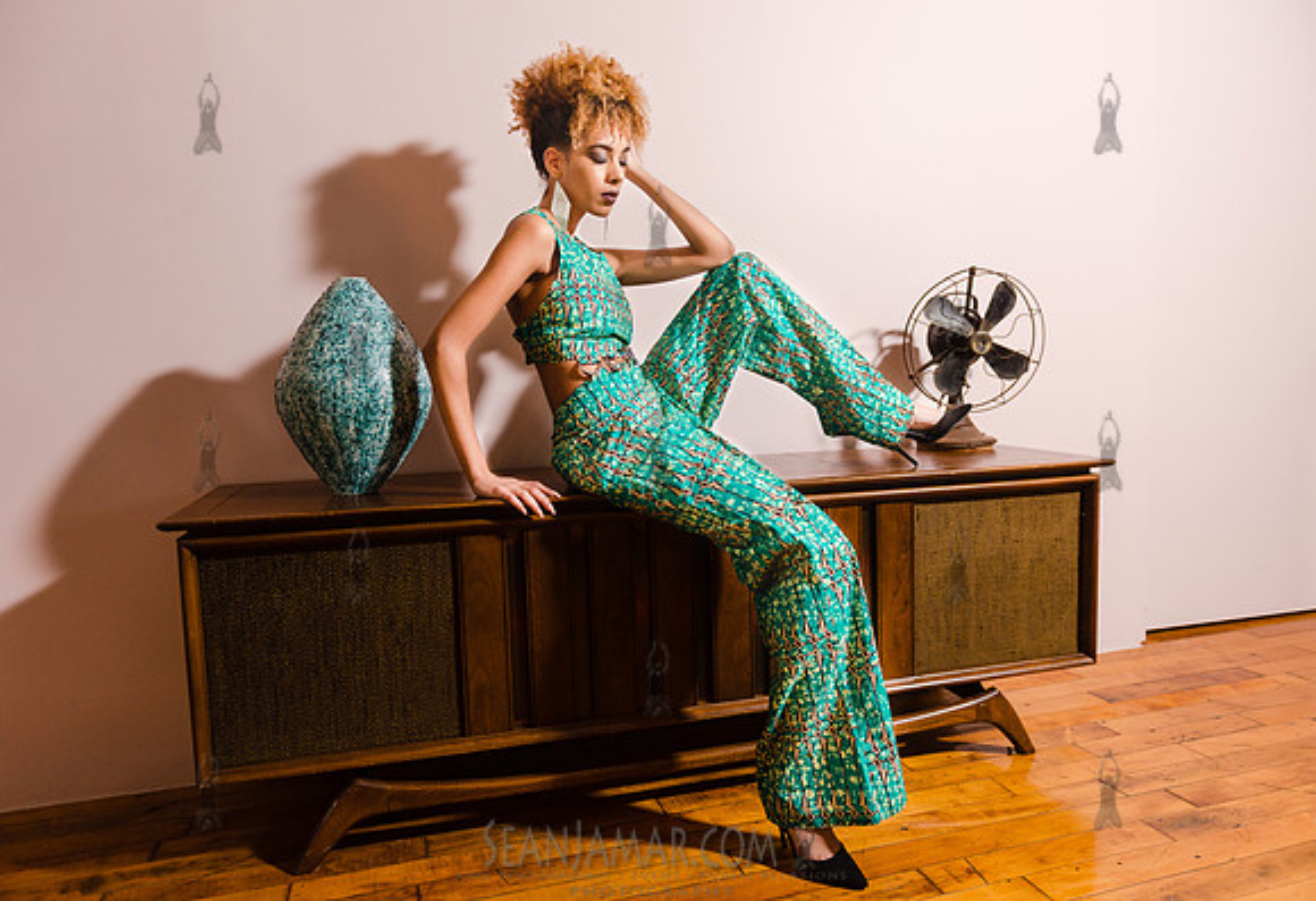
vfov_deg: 53.2
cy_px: 450
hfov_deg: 72.3
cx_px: 675
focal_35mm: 24
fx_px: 900
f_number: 3.2
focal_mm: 24
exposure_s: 1/320
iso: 1000
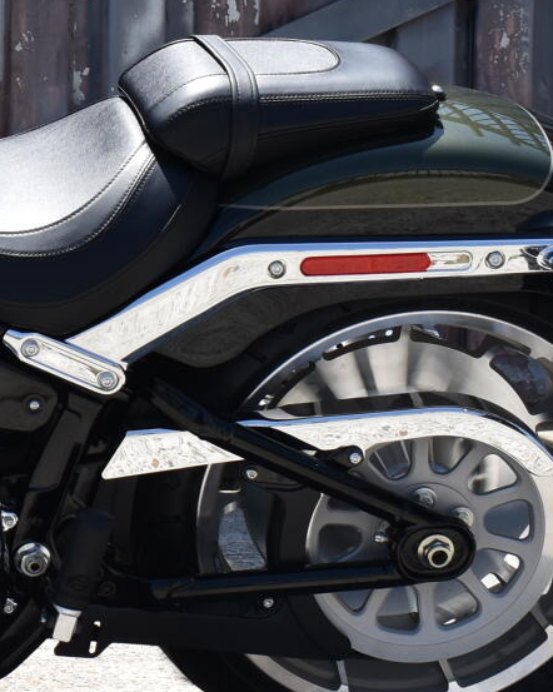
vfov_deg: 11.8
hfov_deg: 9.2
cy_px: 277
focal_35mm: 163
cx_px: -283
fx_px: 3337
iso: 100
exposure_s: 1/320
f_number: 8
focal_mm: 32
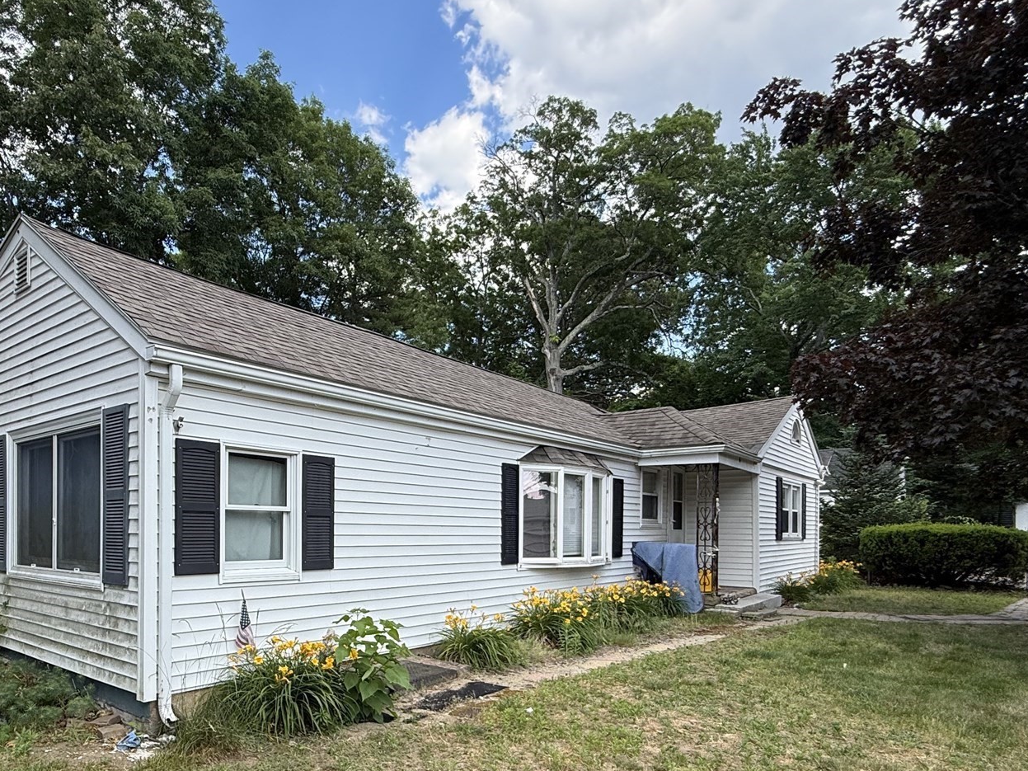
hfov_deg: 72.5
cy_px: 533
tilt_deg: +0.8
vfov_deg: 57.2
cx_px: 378
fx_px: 683
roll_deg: -0.4
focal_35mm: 23
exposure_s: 1/514
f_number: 2.2
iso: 50
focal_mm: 2.22
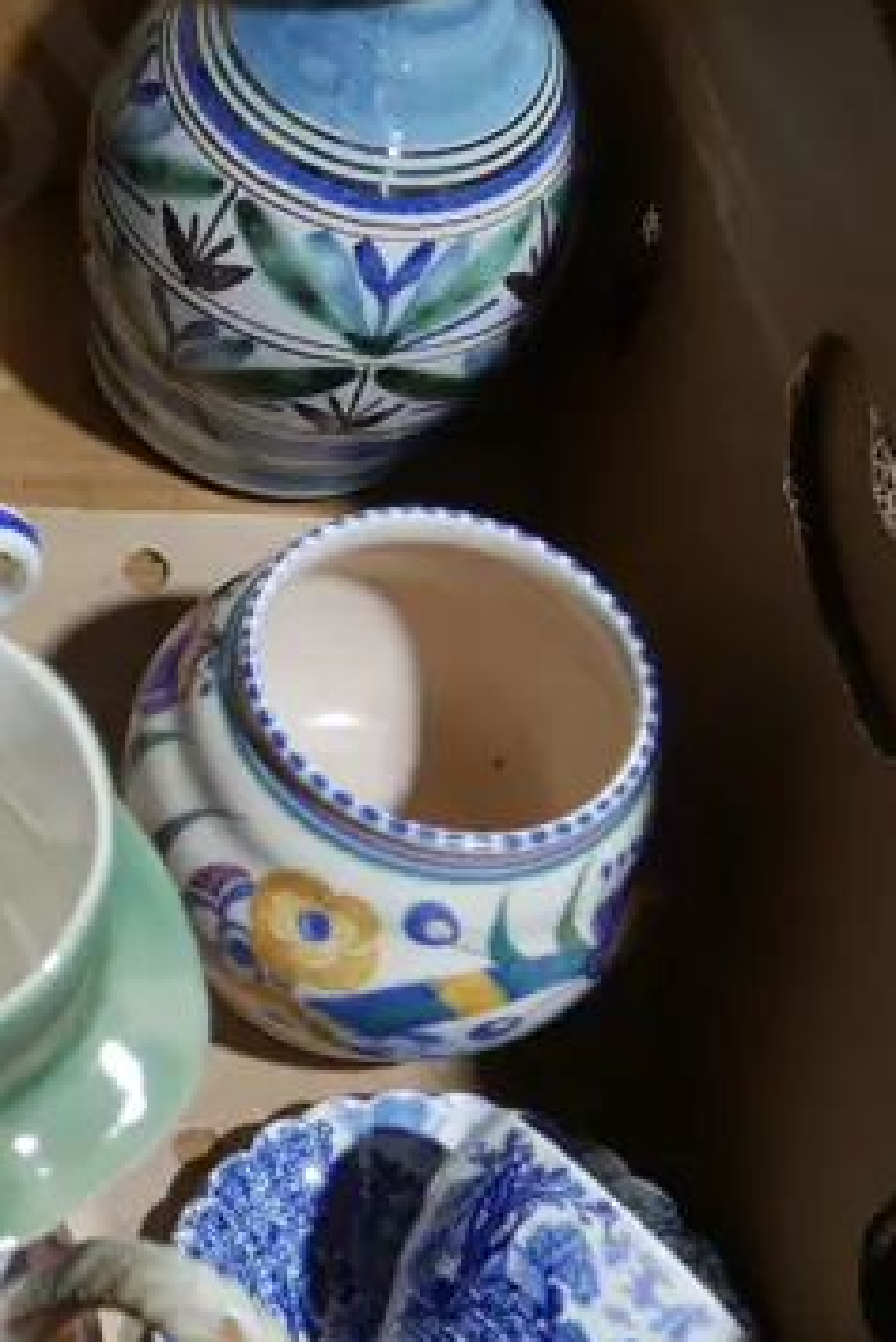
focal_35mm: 90
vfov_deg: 22.5
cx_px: -488
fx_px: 3356
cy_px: 474
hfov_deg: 14.1
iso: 200
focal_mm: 15
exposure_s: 1/60
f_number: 3.6
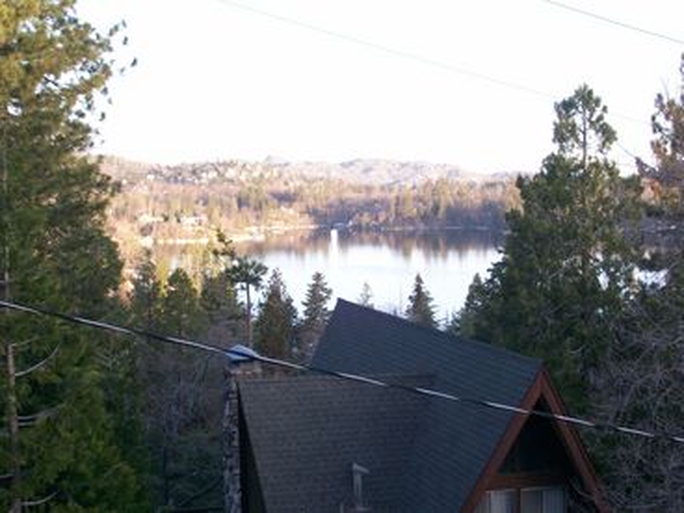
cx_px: 342
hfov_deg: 27.8
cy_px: 256
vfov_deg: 21.0
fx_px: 1383
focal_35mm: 70
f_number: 3.8
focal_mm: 11.6
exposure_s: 1/88.2
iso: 80
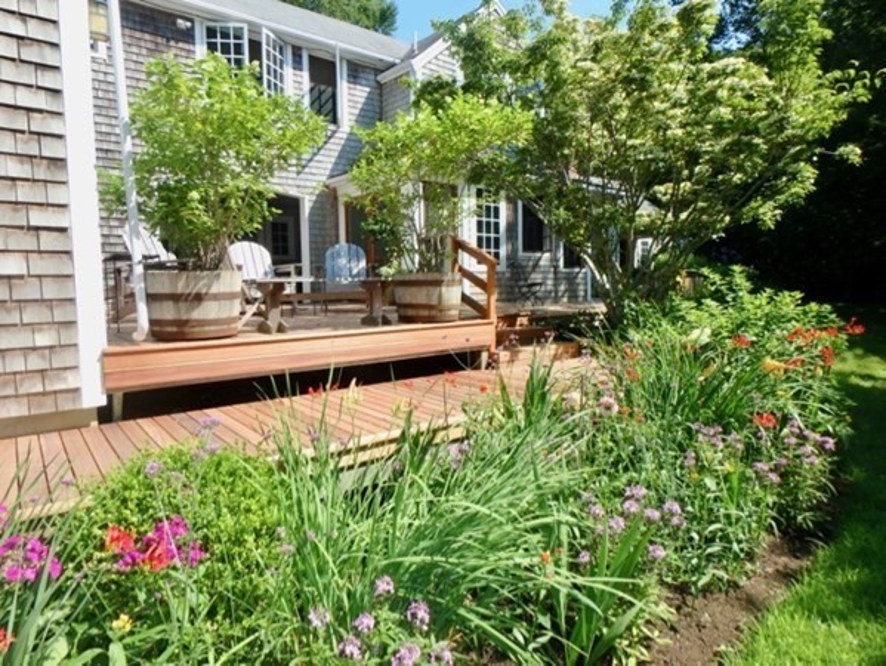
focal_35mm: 21
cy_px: 333
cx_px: 443
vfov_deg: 63.5
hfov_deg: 79.0
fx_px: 538
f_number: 3.5
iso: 125
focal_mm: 3.7
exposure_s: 1/640
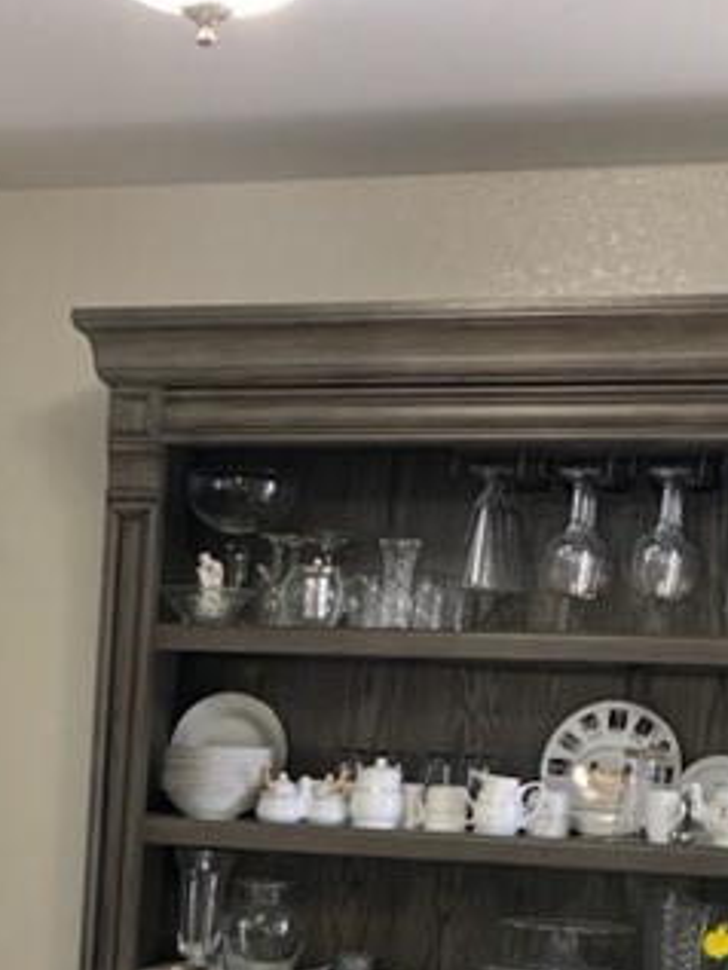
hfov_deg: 17.0
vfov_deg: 21.4
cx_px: -73
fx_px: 2354
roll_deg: -2.3
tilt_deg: -11.6
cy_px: 1199
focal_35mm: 84
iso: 200
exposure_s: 1/60
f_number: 1.8
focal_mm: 4.25
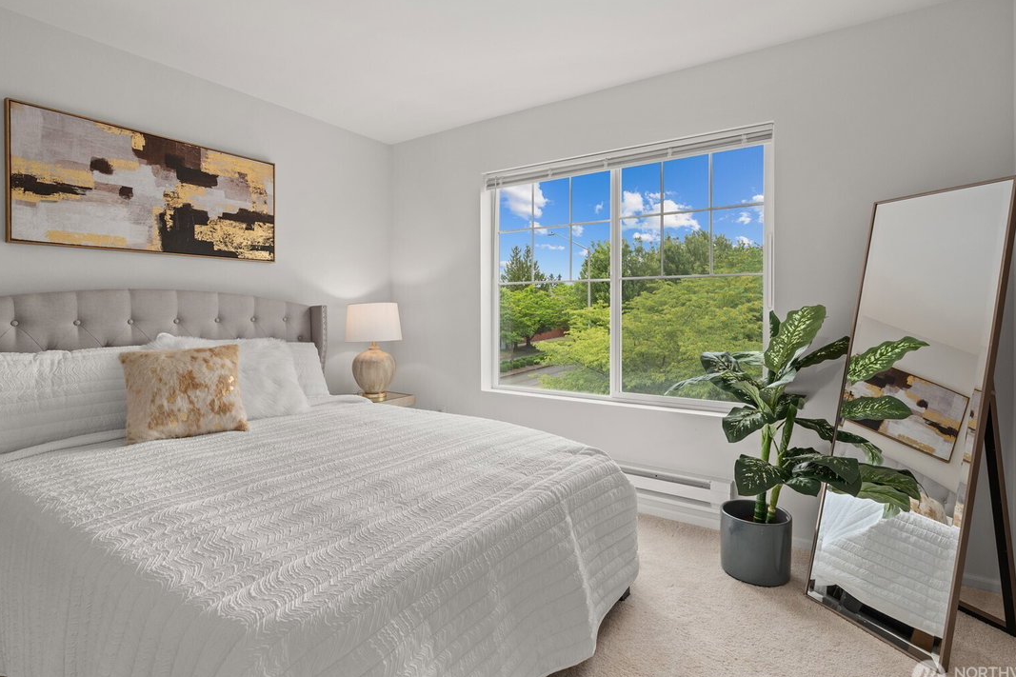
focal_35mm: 18
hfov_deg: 90.0
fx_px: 508
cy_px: 322
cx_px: 505
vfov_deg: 67.3
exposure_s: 1/6
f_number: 9
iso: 400
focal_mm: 16
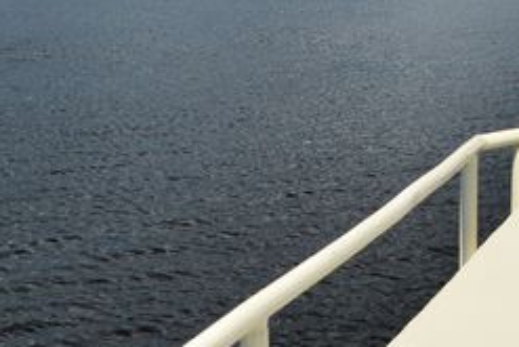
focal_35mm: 97
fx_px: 1399
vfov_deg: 13.2
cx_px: 955
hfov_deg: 17.0
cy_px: -208
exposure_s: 1/400
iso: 400
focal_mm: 20
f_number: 9
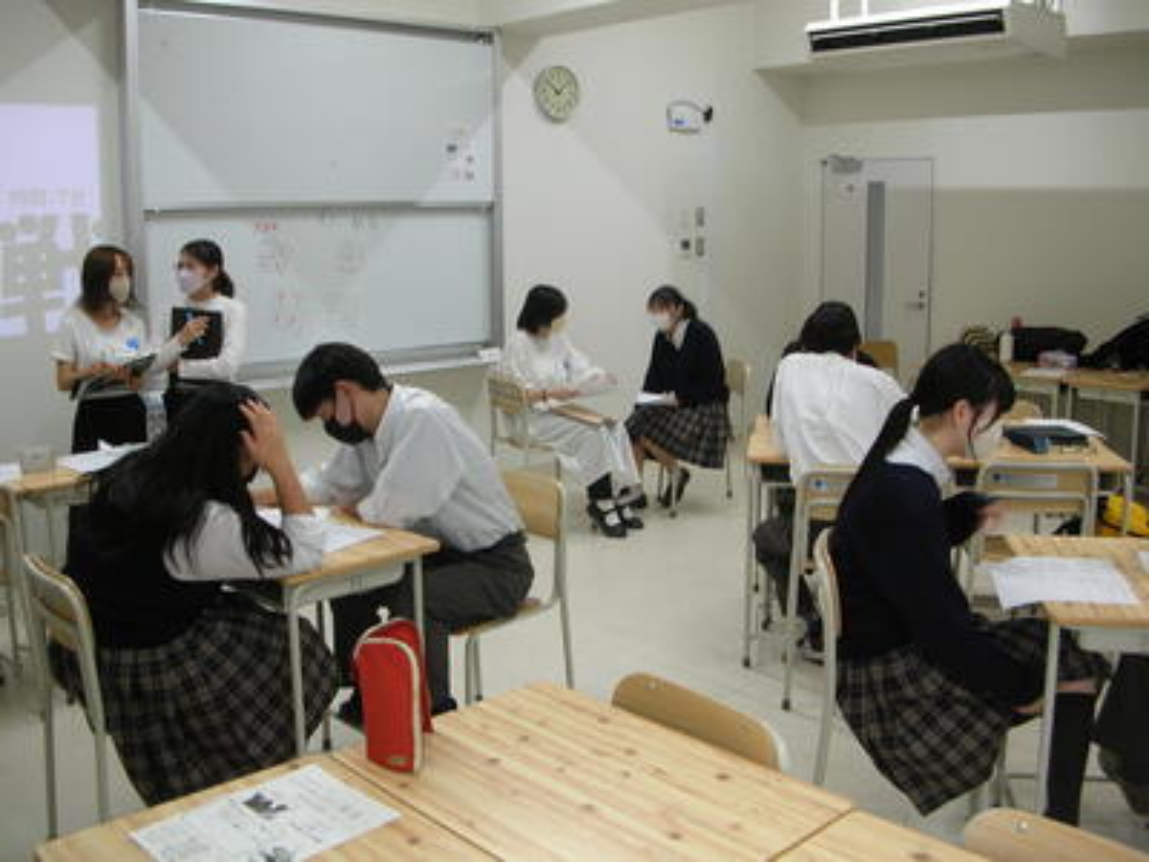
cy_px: 431
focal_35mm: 35
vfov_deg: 40.7
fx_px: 1162
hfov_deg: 52.6
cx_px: 574
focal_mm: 5.8
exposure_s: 1/15.6
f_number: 2.8
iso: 50
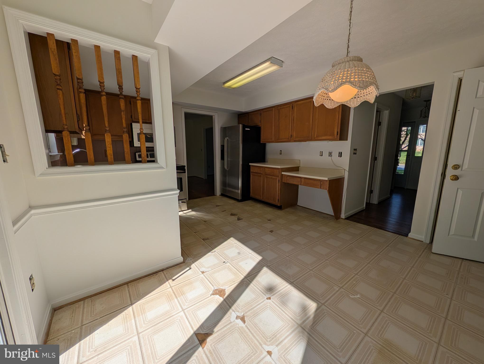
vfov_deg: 94.6
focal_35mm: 12
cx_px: 242
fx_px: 168
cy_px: 182
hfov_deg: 110.5
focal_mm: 2.02
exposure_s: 1/2342
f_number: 1.7
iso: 48
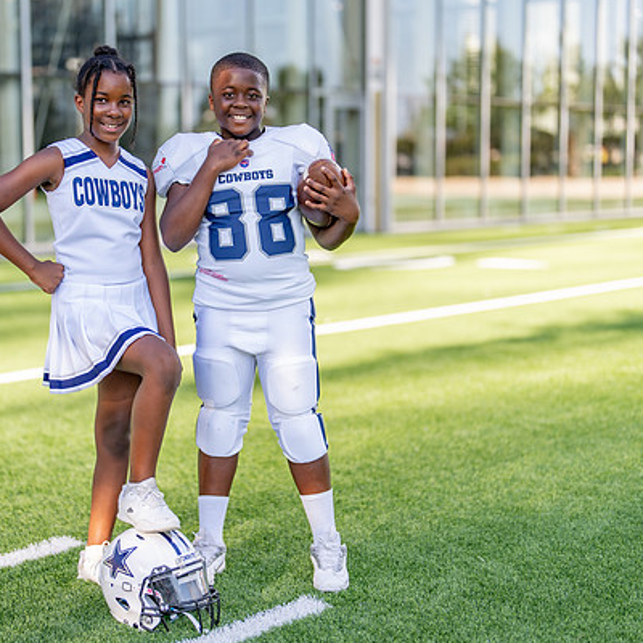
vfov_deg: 25.7
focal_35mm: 67
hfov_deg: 25.6
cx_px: 219
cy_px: 313
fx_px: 1408
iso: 100
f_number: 1.2
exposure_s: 1/1600
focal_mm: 50
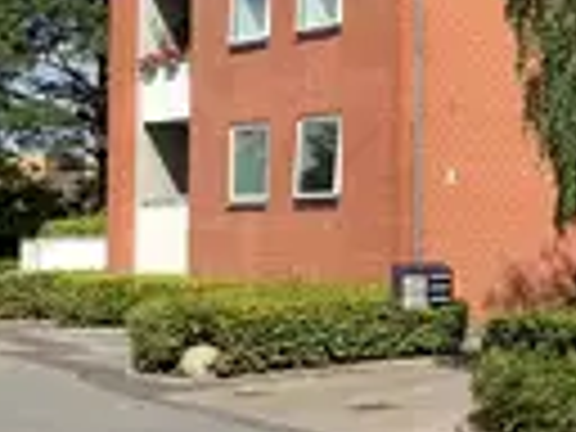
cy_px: 104
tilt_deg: +2.8
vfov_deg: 16.3
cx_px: 713
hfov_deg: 20.2
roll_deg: +1.4
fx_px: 1498
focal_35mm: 90
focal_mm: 3.3
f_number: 2.4
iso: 25
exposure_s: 1/916
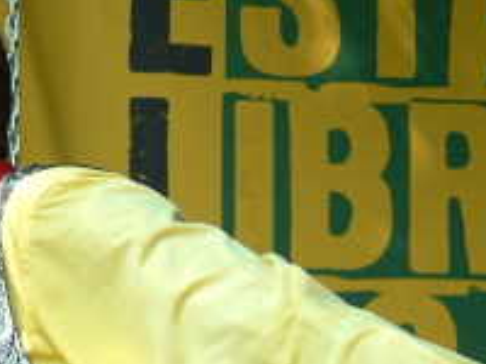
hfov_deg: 3.9
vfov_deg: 2.9
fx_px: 7160
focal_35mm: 510
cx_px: 19
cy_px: 425
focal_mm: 29.1
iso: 64
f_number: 3.3
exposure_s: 1/60
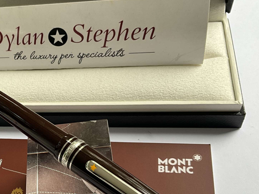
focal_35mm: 51
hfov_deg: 35.7
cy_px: 132
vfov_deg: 28.3
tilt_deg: -53.1
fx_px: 382
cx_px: 35
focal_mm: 3
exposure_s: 1/122
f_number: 1.8
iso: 40
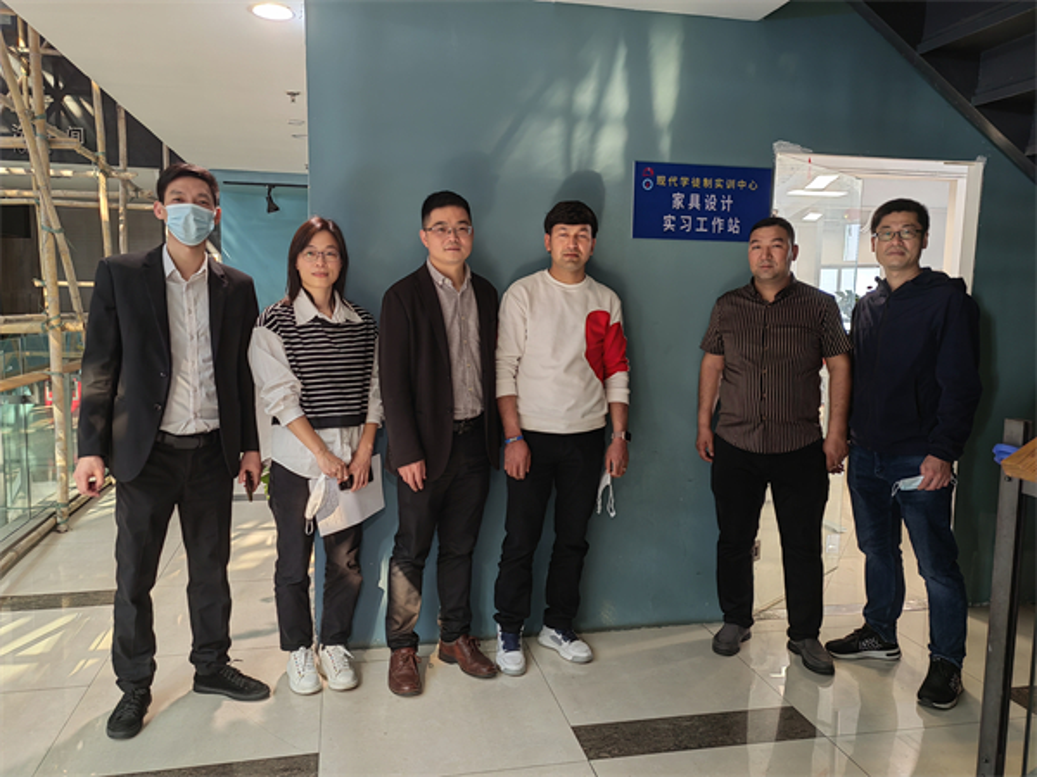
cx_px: 518
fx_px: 809
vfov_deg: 51.4
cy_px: 388
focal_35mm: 27
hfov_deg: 65.3
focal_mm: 5.52
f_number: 1.9
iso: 250
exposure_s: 1/33.3
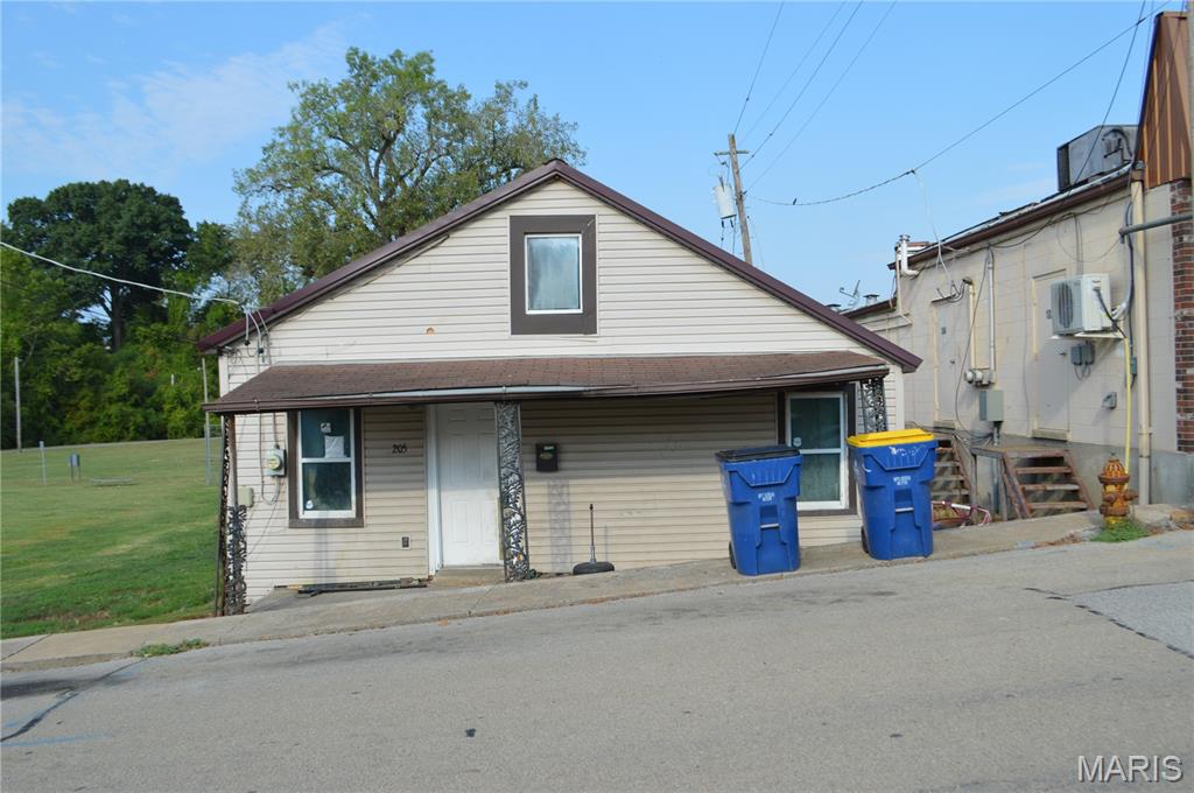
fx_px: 994
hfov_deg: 62.0
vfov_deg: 43.5
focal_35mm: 30
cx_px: 597
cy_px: 396
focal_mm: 20
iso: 100
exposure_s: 1/250
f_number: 7.1
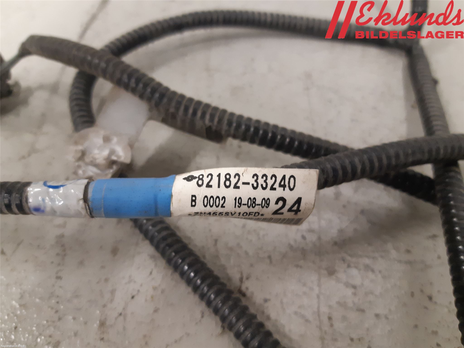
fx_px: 349
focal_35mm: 26
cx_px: 232
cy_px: 174
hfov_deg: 67.3
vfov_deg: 53.1
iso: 250
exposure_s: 1/33
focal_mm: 3.93
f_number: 1.7
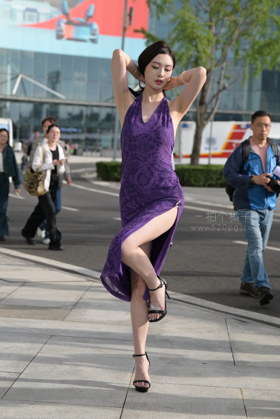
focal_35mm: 85
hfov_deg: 16.1
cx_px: 140
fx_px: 992
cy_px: 210
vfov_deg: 23.9
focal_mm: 85
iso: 220
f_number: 5
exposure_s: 1/800
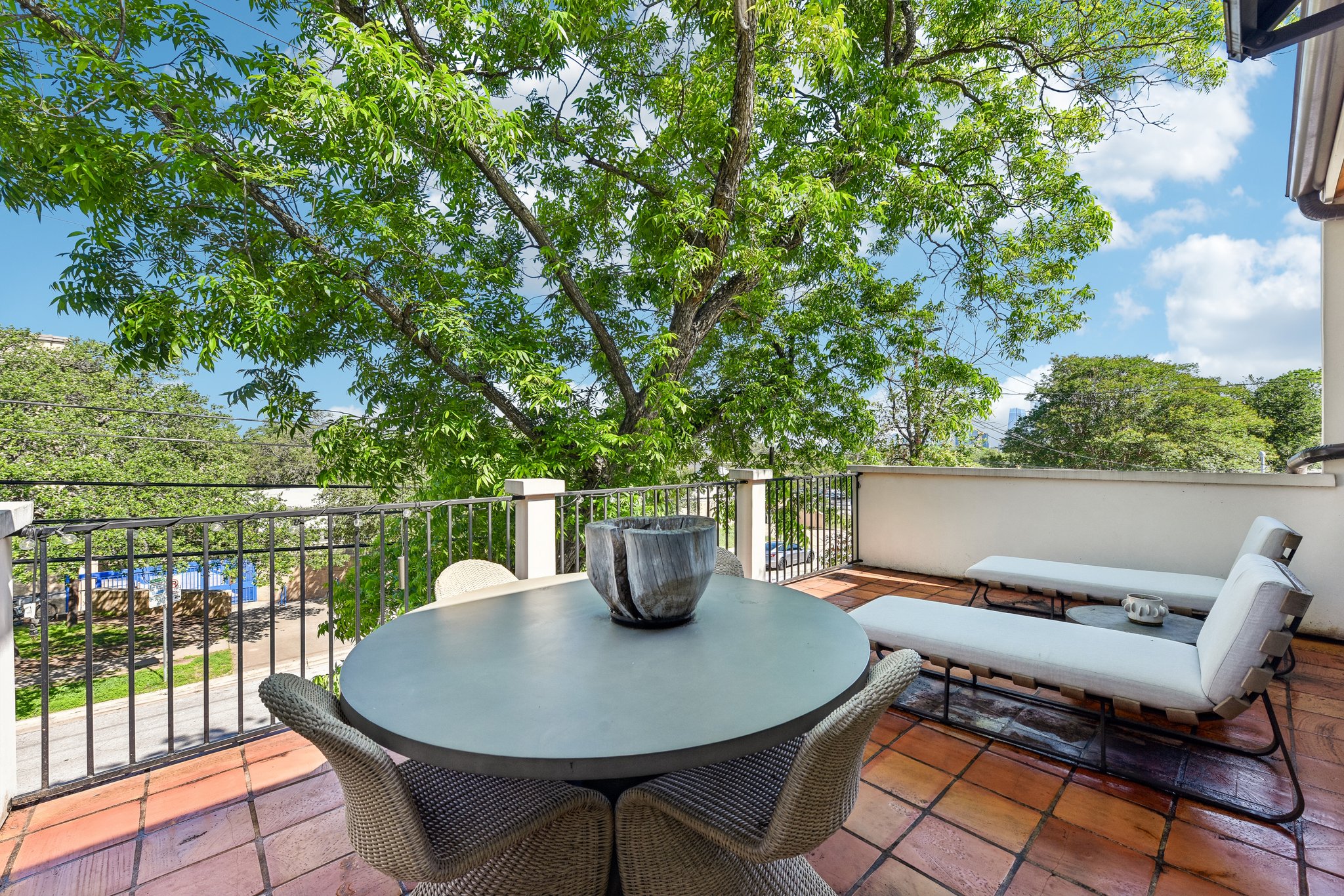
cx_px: 672
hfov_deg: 104.3
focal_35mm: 14
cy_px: 448
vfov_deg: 81.2
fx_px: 523
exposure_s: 1/125
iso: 100
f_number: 8
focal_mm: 14
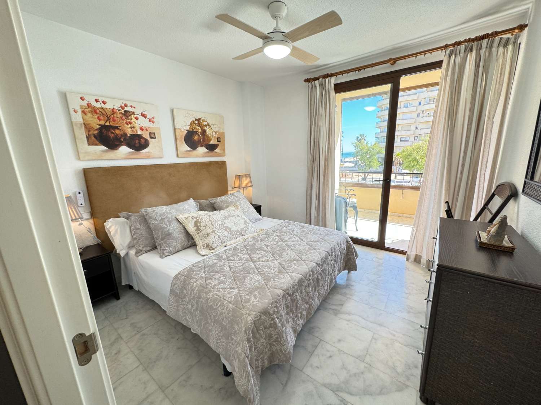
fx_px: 219
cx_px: 270
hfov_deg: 102.1
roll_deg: +1.6
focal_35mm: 14
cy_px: 202
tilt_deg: -12.4
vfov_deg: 85.7
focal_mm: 2.22
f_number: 2.2
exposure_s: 1/99
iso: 64
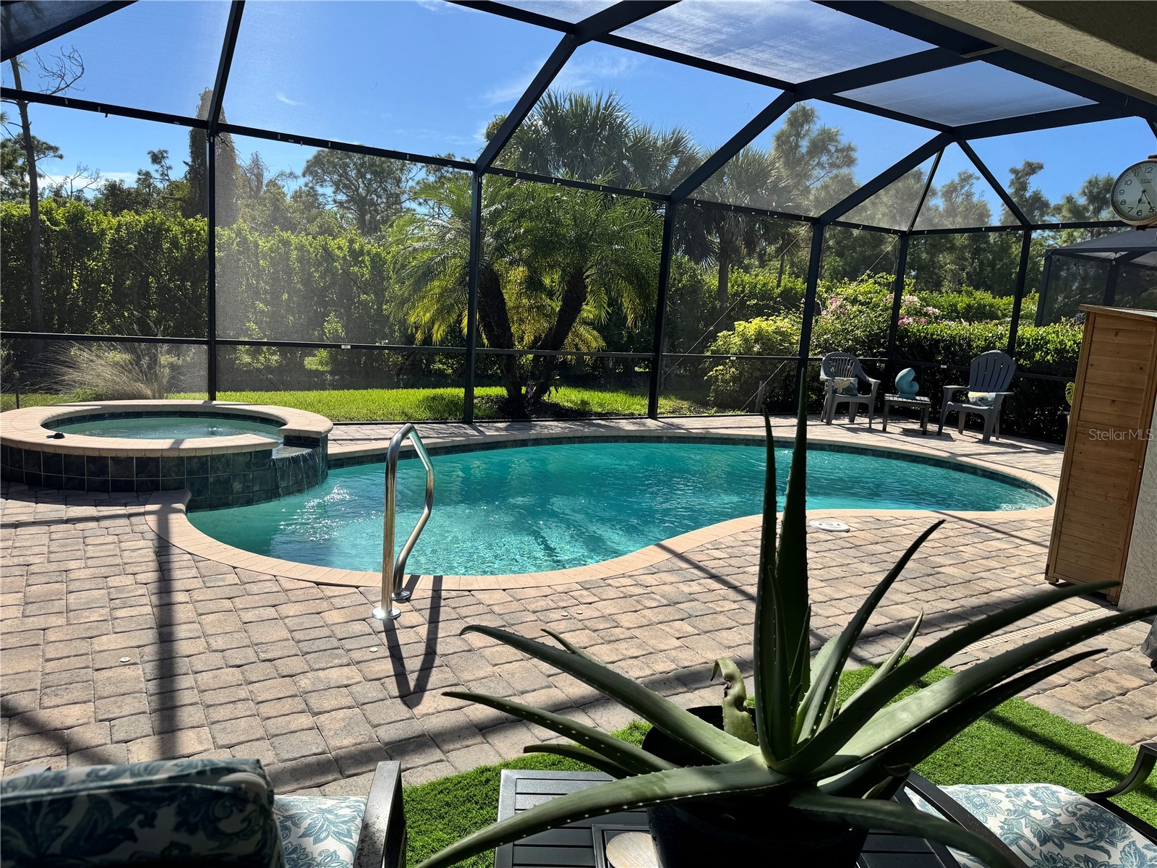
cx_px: 578
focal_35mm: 24
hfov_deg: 71.6
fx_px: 802
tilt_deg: -9.4
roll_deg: -3.7
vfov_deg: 56.8
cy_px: 434
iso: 80
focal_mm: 6.76
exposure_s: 1/2710
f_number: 1.78
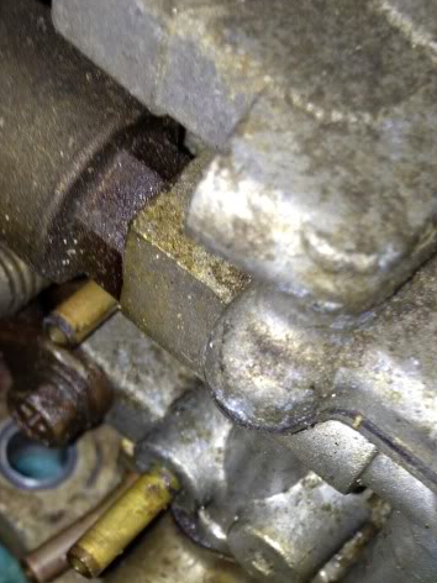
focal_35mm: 76
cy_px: 529
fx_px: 1279
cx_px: 175
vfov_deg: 24.9
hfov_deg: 19.4
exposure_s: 1/53
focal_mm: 4.3
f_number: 2.4
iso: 50
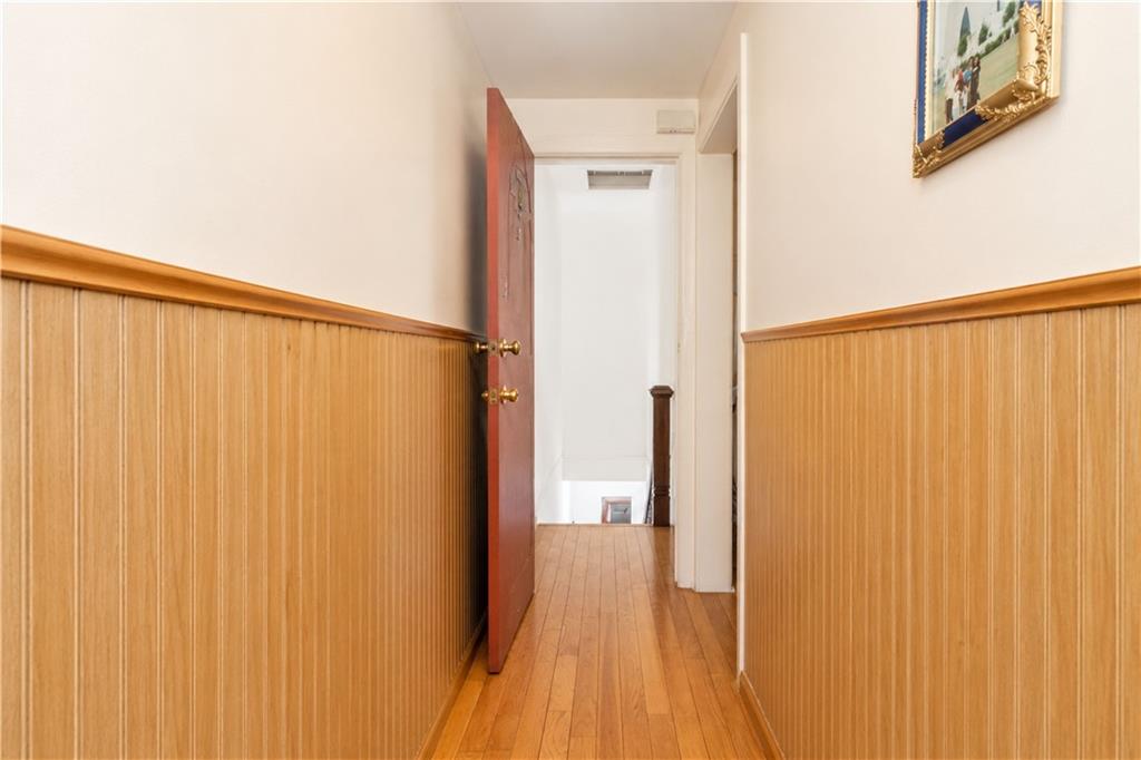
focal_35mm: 16
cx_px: 570
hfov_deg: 96.8
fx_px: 507
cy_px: 380
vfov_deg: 73.7
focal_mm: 10.4
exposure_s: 1/60
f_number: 7.1
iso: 2000
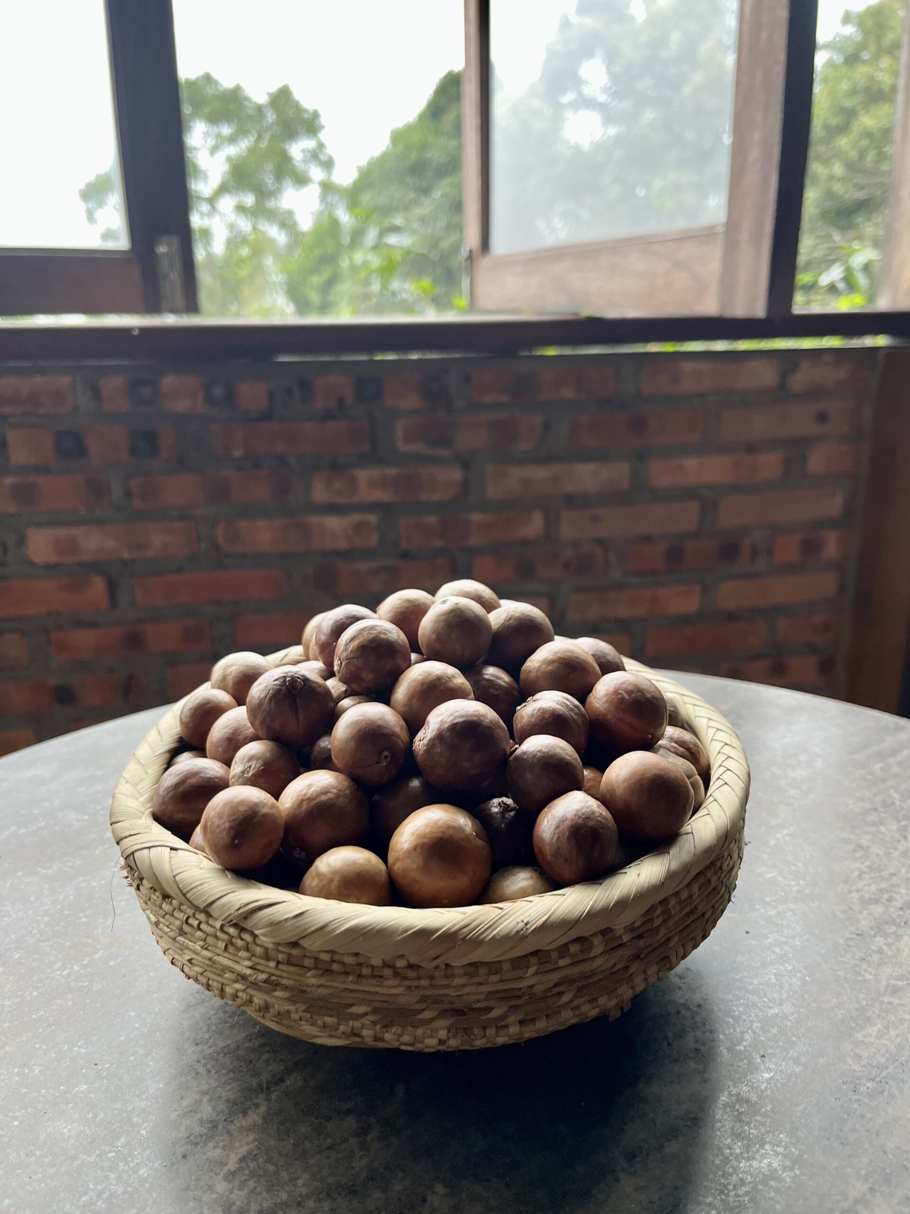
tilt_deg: -17.8
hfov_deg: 53.1
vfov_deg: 67.3
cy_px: 607
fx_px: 911
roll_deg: +0.3
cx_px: 455
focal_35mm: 26
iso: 125
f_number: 1.6
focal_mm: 5.1
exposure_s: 1/121
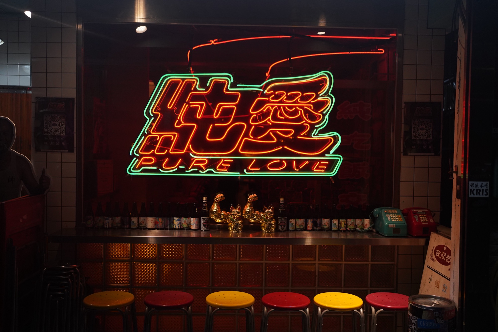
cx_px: 249
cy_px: 166
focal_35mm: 35
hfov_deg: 54.4
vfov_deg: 37.8
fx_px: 484
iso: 2000
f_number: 2.2
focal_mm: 35
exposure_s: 1/1600
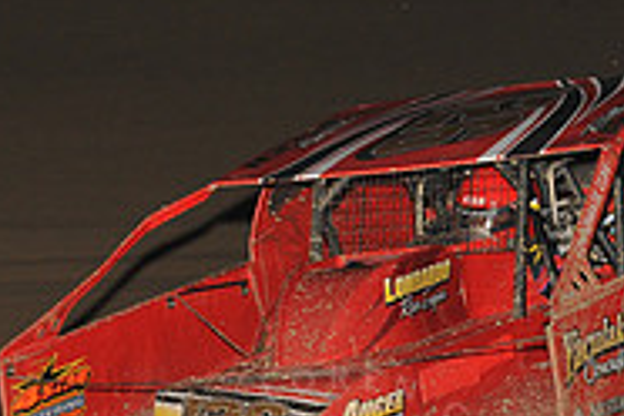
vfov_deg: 3.9
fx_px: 6049
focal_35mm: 349
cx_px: 339
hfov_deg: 5.9
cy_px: 258
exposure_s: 1/320
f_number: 7.1
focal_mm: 112
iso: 1000
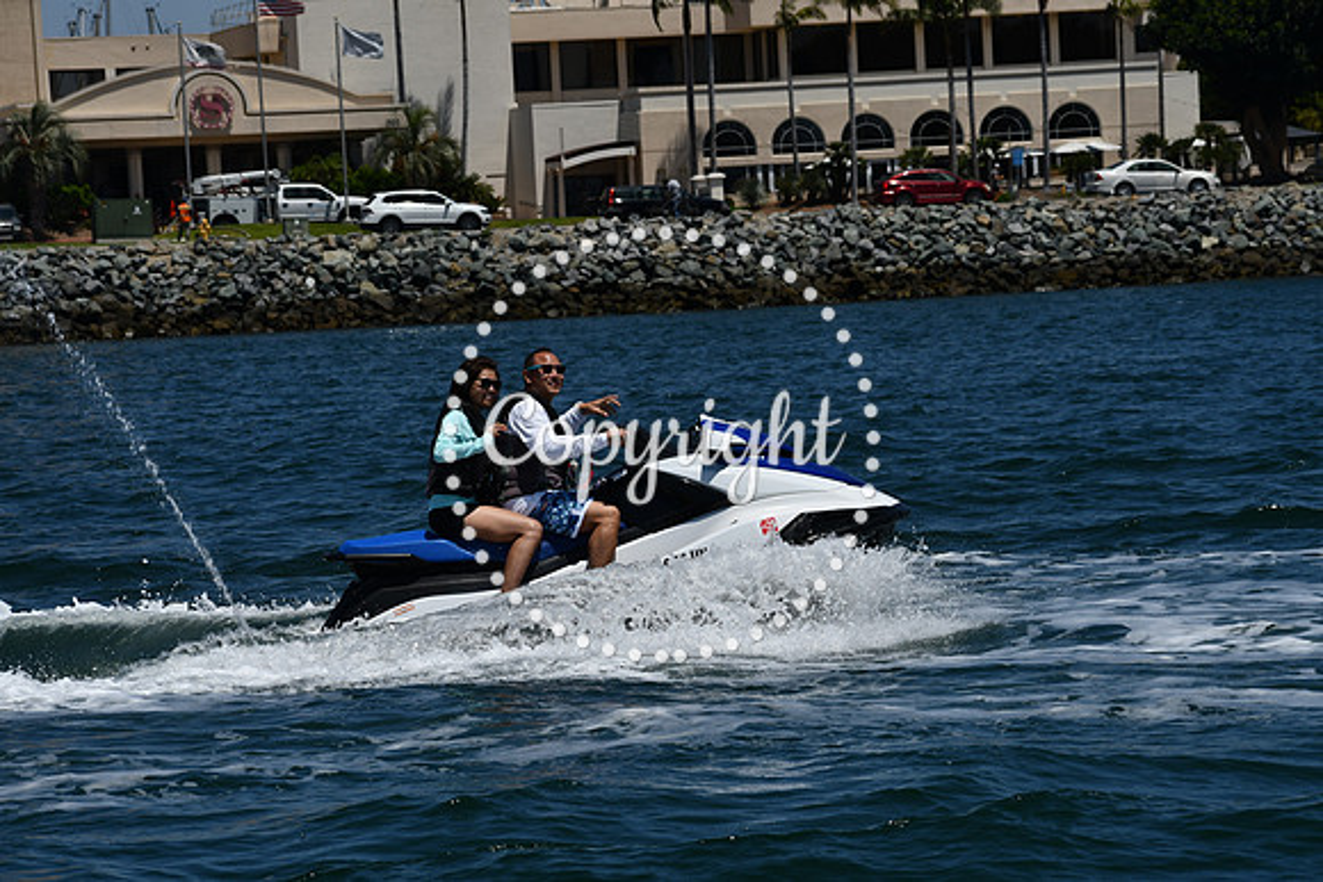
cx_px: 662
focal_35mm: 174
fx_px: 6396
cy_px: 441
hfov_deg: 11.8
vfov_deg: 7.9
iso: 100
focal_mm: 116
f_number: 10
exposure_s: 1/800
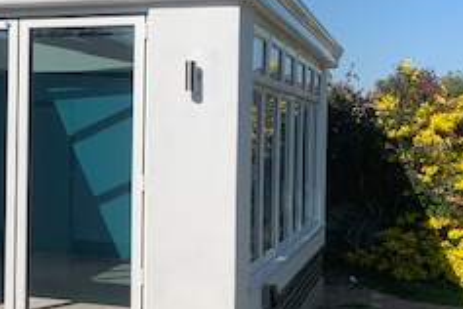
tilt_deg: +1.2
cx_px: 35
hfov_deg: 26.6
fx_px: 939
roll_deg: +0.2
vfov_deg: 18.7
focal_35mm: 73
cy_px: 133
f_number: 1.8
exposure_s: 1/3185
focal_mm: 4.25
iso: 25
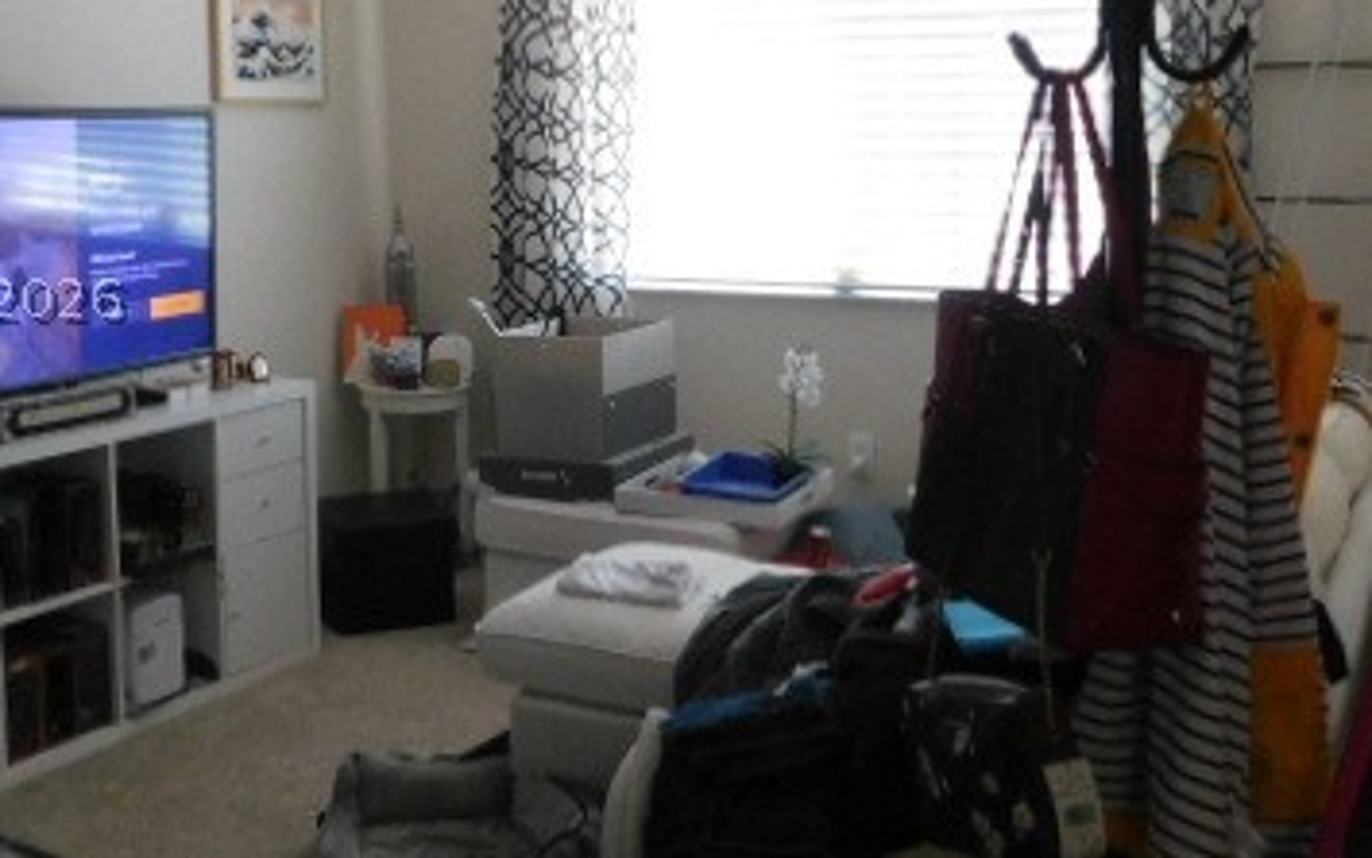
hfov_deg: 45.1
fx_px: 1645
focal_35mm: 44
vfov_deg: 29.1
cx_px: 587
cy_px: 298
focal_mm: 4
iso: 450
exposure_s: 1/30
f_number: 3
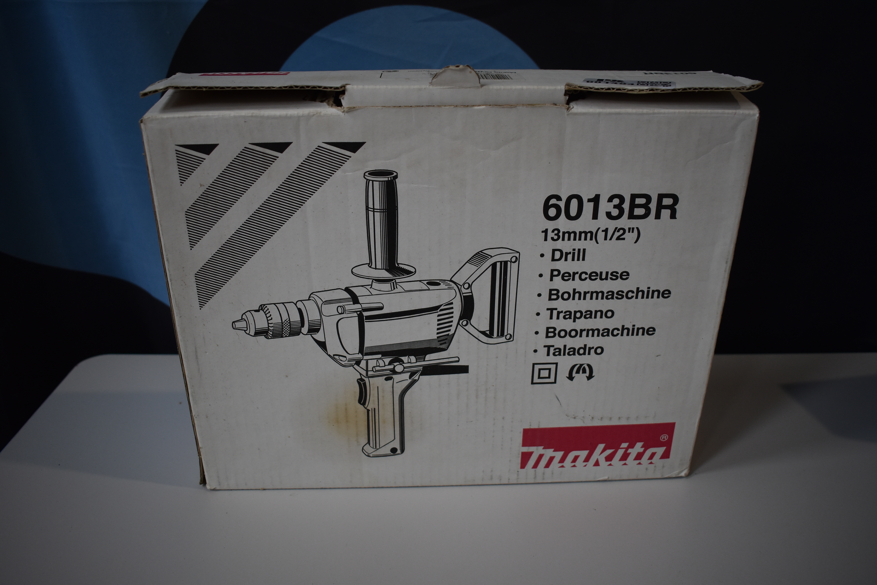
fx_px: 804
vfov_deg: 40.0
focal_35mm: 33
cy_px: 292
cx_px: 438
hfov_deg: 57.2
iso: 640
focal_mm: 22
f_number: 3.8
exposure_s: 1/250
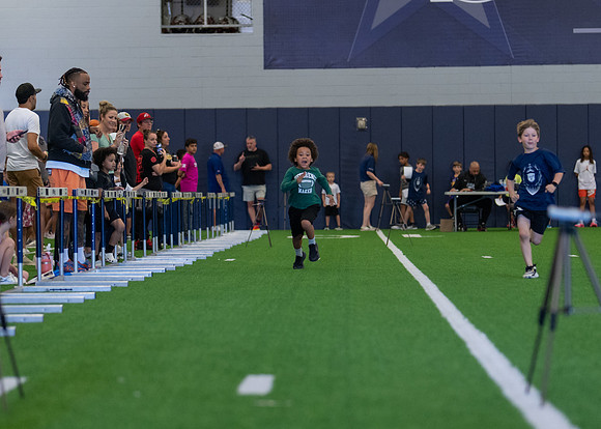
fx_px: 1820
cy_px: 214
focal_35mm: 107
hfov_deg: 18.7
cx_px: 295
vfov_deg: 13.4
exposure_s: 1/1000
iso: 1250
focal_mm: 50
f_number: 1.2
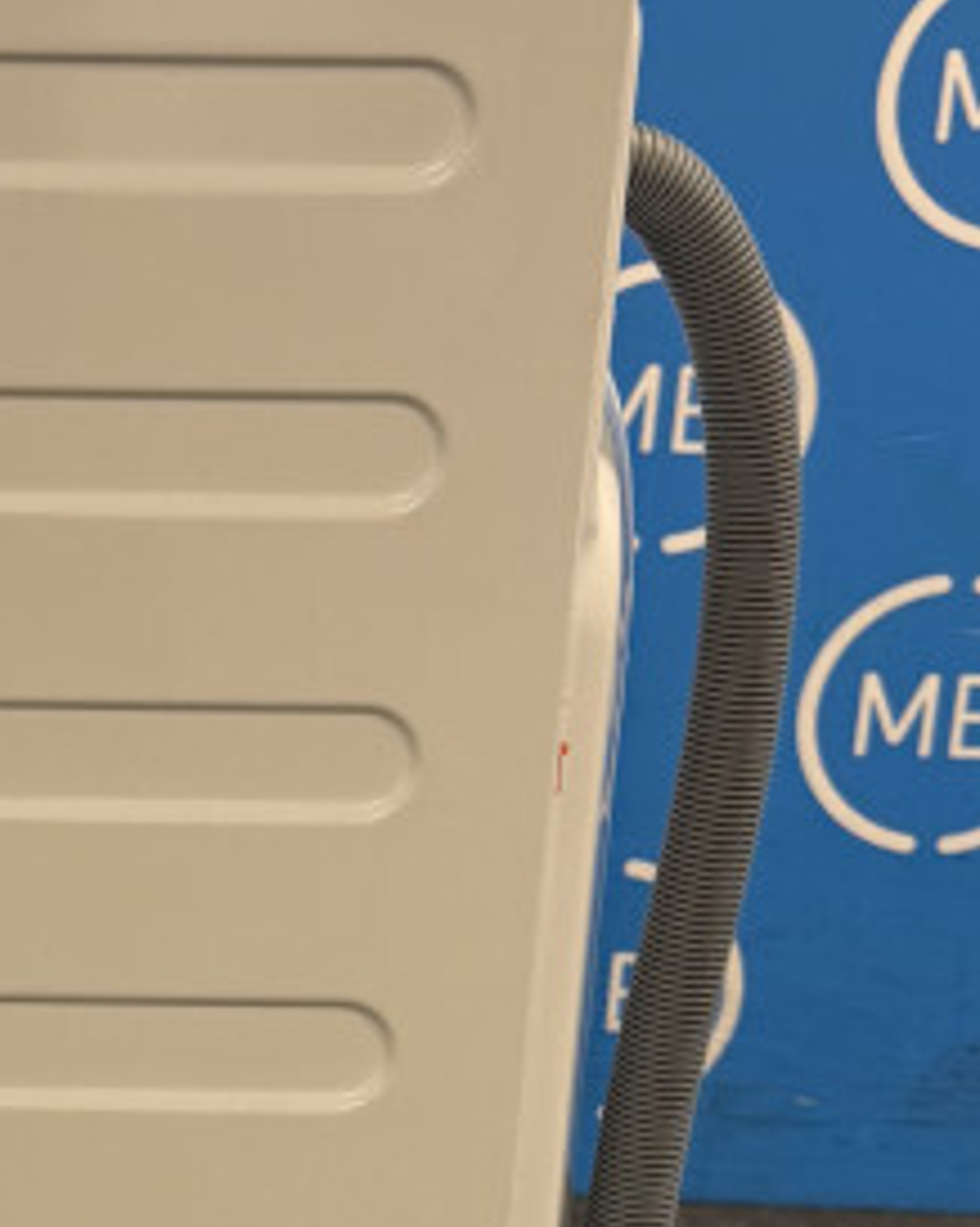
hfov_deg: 15.0
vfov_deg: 19.4
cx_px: -254
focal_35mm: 98
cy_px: 984
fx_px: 3557
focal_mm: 6.76
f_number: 1.78
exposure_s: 1/100
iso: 160
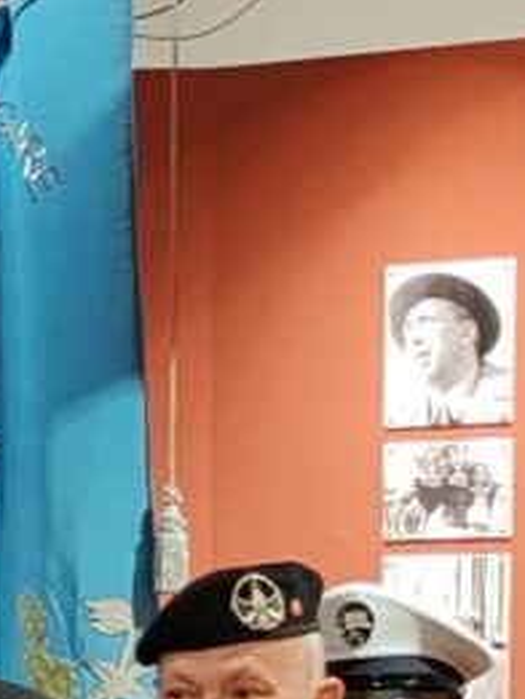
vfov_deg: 9.2
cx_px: -340
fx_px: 4284
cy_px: 937
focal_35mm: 212
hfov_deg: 6.9
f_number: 1.9
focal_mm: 6.12
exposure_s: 1/33
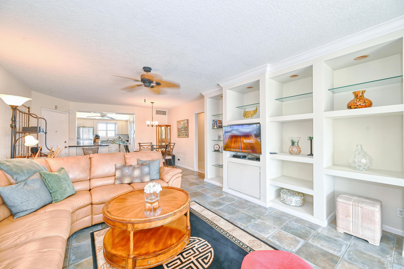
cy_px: 134
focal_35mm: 14
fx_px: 157
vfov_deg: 81.2
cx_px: 202
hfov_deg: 104.2
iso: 320
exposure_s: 1/15
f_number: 7.1
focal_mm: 14
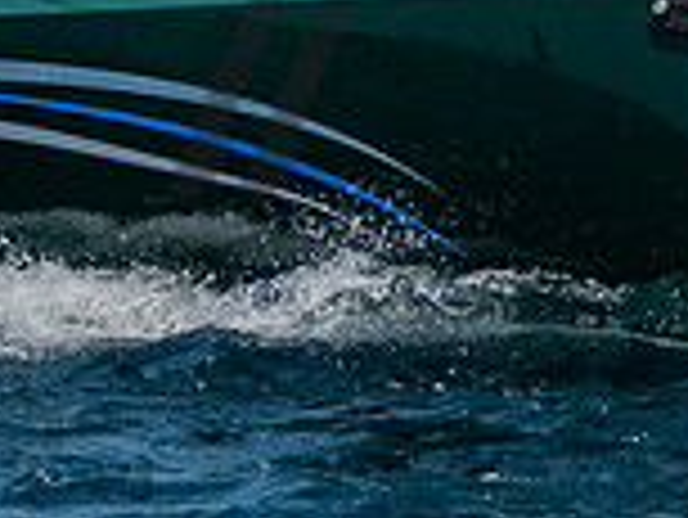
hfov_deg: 3.4
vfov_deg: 2.5
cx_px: 484
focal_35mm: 583
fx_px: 11596
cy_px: -435
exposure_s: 1/1600
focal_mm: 112
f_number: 5.6
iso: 320
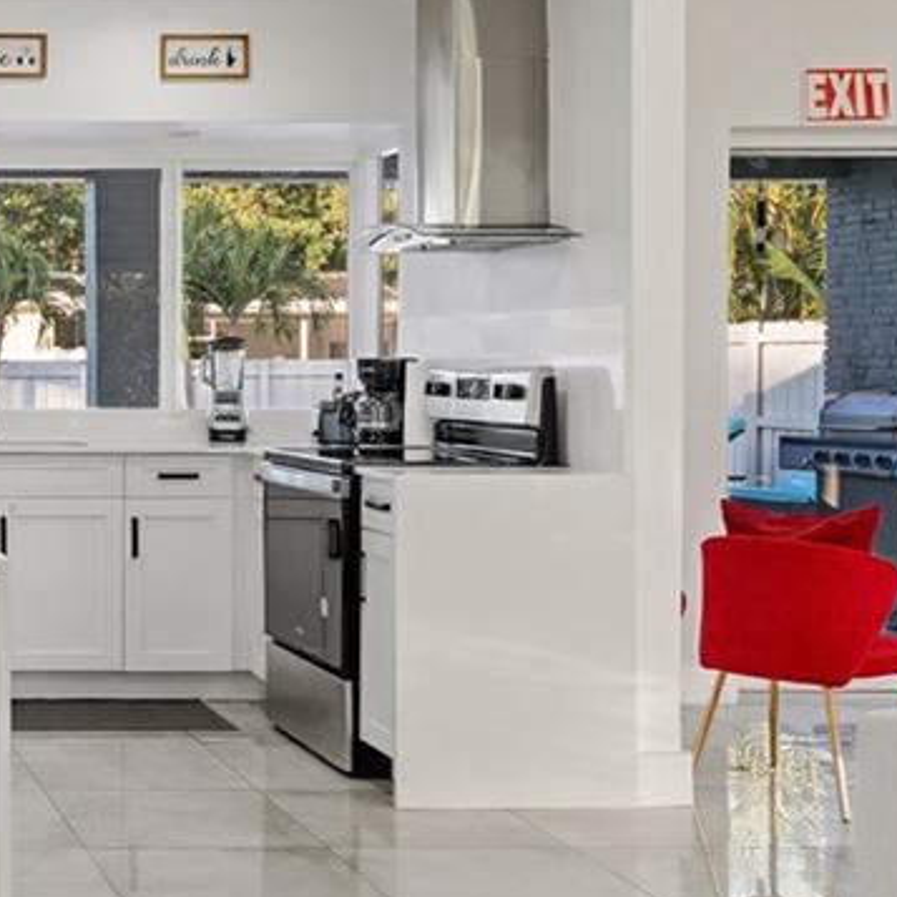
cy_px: 362
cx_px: -234
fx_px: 1788
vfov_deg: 28.1
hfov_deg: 24.9
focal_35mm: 61
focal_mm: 16
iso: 125
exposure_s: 1/6
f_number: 11
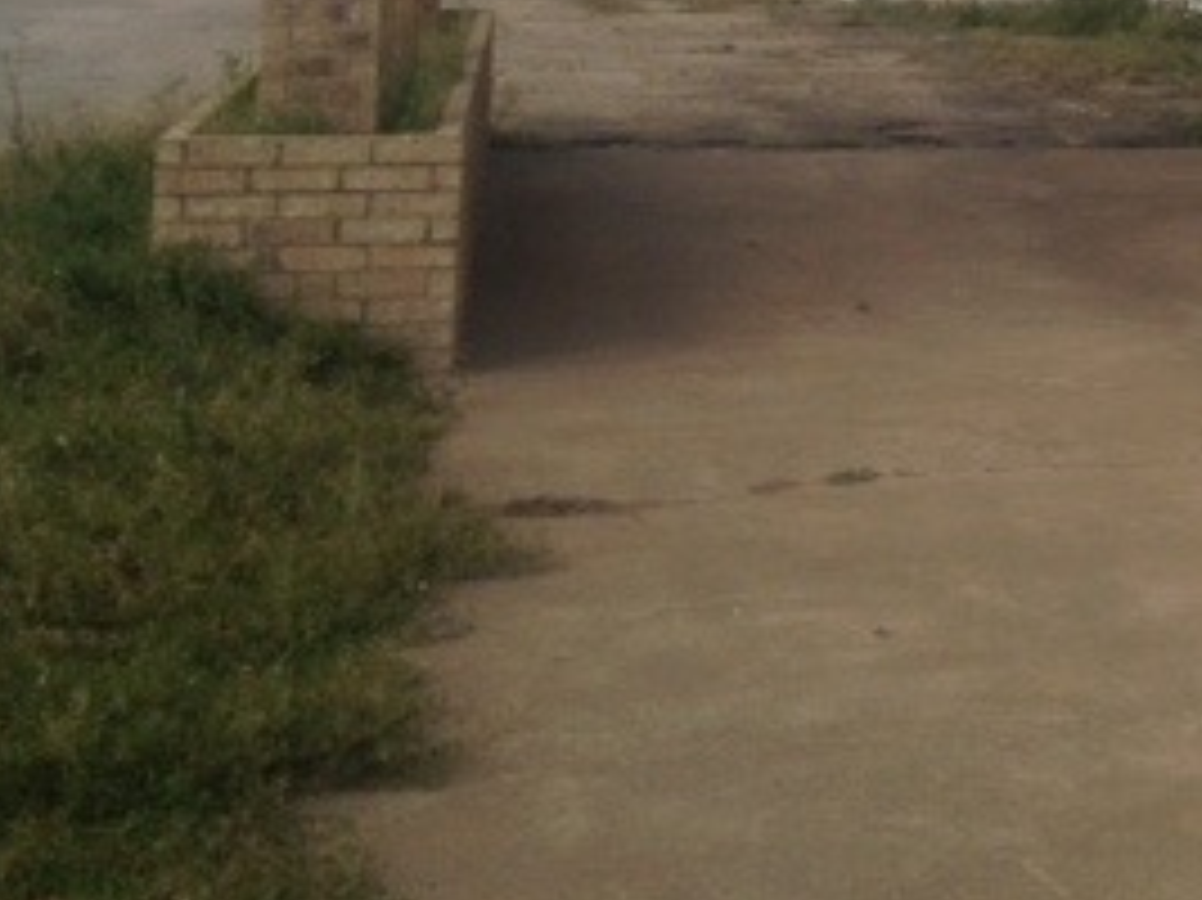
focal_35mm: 84
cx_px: 1382
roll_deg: -1.4
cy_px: -171
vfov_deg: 16.8
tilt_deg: +0.0
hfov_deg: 21.8
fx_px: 2915
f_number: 2.4
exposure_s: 1/1534
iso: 50
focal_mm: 4.28
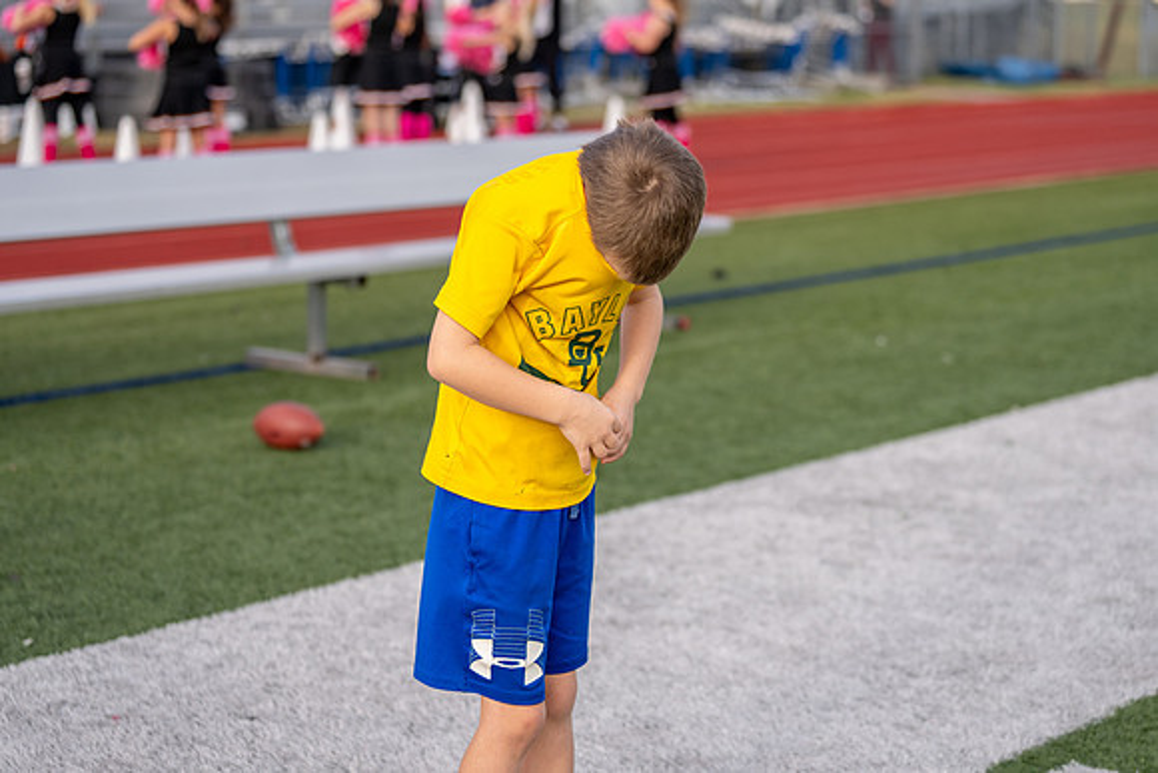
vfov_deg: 17.5
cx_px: 586
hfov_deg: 26.0
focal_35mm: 78
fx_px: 2510
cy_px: 349
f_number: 2.8
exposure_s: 1/2500
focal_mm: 70
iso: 320
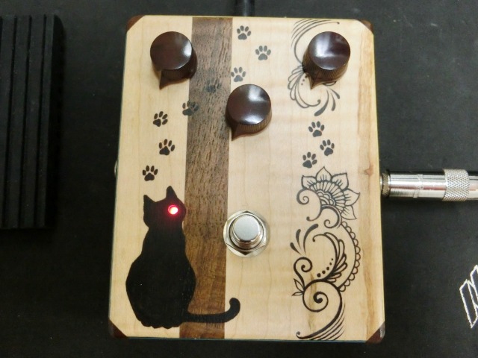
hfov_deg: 47.9
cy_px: 179
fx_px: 539
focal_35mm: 39
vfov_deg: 36.8
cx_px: 239
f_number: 4.1
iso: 640
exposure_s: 1/40
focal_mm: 6.9
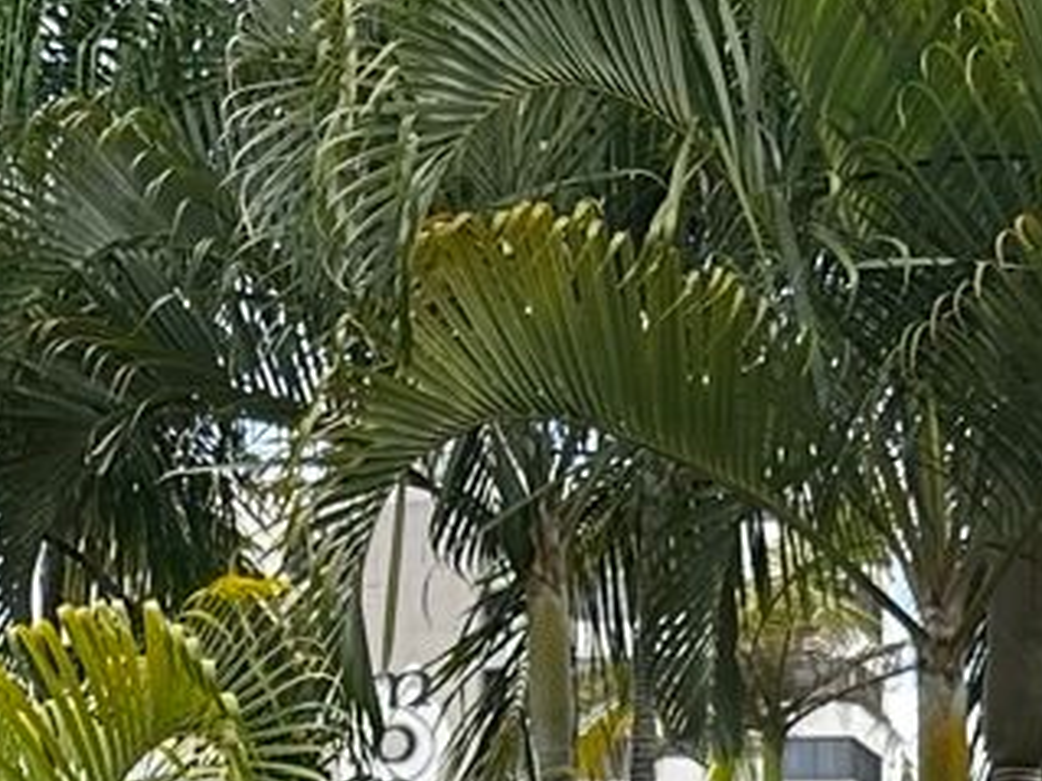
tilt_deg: -6.0
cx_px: 238
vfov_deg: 8.6
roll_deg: +0.5
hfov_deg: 12.8
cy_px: 2023
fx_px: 4634
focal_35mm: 154
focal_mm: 6.86
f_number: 1.78
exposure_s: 1/962
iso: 80
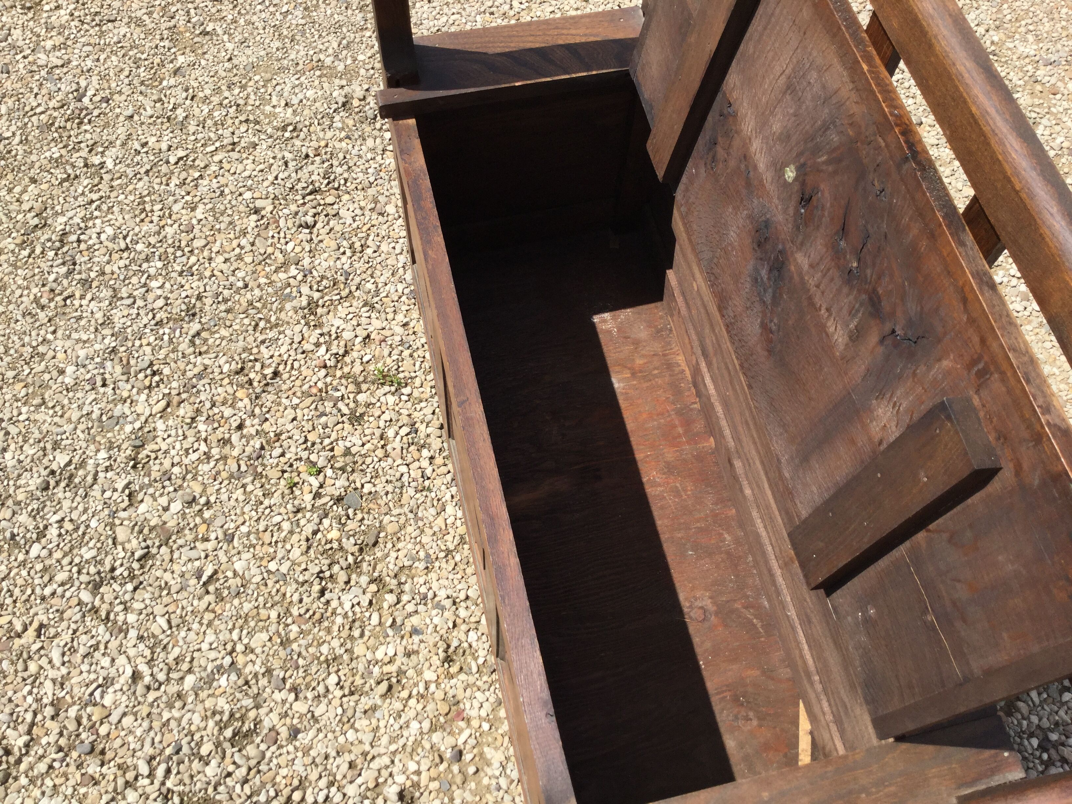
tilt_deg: -62.1
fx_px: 960
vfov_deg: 45.4
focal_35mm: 31
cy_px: 402
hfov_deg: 58.4
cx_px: 536
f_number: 2.4
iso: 25
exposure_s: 1/1404
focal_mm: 3.3
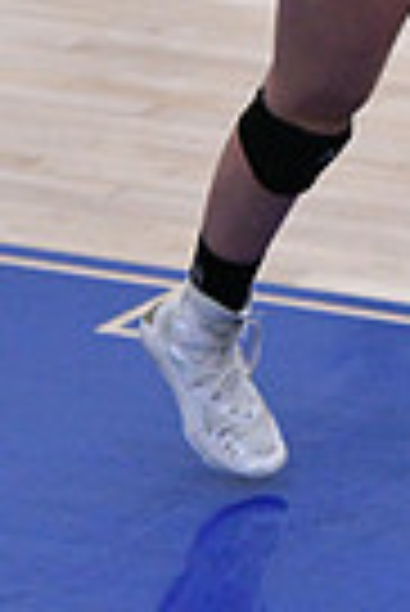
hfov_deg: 1.8
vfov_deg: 2.6
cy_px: -603
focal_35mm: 778
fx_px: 13256
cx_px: 511
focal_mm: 122
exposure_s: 1/1250
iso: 6400
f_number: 3.2
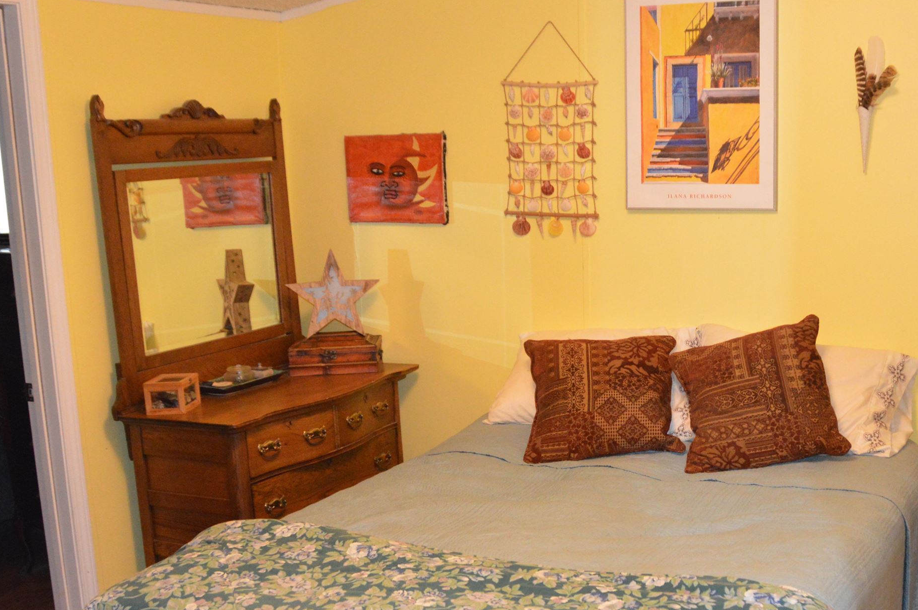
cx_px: 617
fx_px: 1146
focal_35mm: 45
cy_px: 426
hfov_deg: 43.0
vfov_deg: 29.5
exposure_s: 1/60
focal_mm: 18
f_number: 3.5
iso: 2000
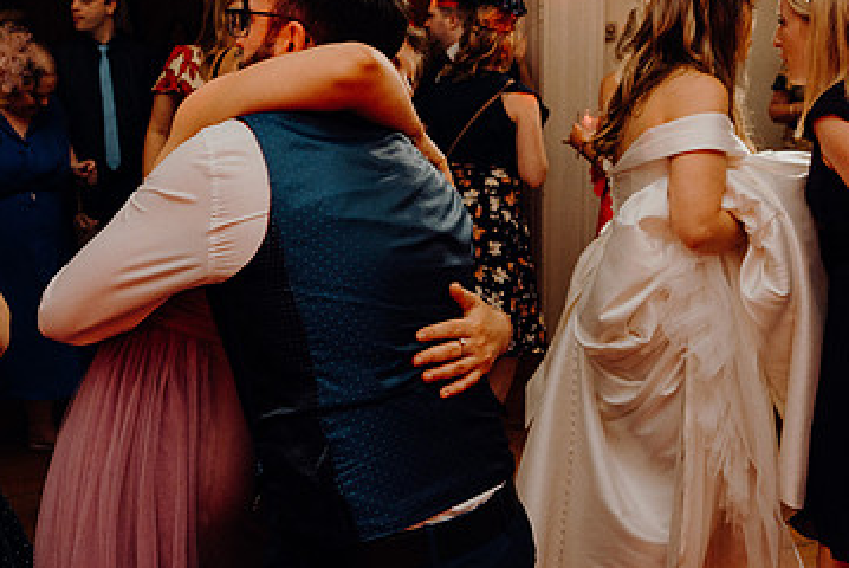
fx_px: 991
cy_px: 195
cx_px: 381
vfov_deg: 31.7
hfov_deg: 46.3
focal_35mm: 42
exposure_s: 1/160
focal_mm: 26
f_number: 3.5
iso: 2500
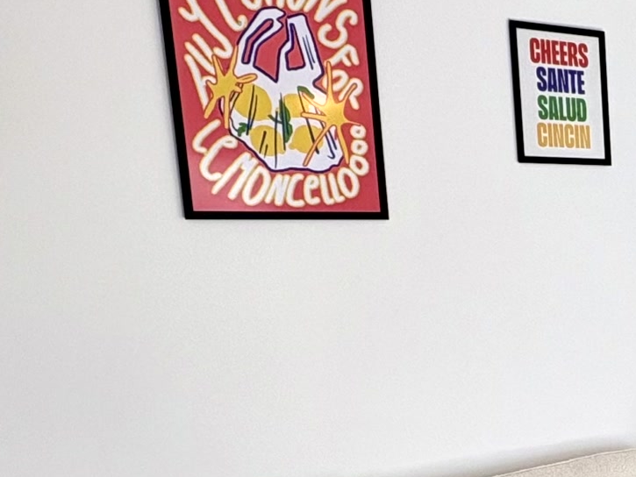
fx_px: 1047
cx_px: 789
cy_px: 433
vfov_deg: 24.9
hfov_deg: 28.7
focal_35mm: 57
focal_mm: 2.22
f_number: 2.2
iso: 40
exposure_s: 1/130
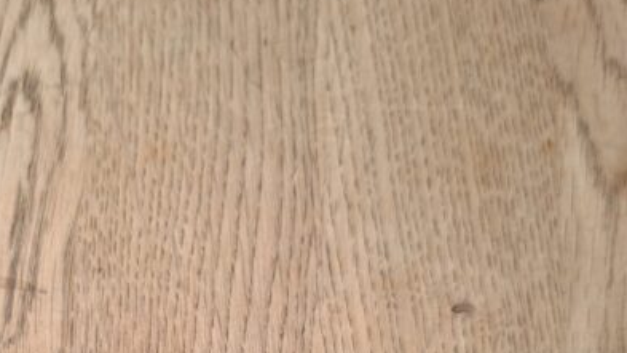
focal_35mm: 51
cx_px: 190
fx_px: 848
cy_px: 526
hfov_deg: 39.9
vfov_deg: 20.3
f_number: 1.8
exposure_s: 1/30
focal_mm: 5.54
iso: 400
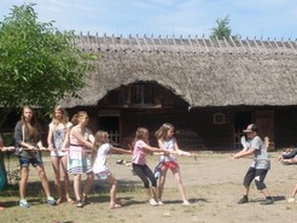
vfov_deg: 20.5
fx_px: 618
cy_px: 102
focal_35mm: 72
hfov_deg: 27.0
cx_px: 177
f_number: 6.6
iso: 50
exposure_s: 1/125
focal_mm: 6.7
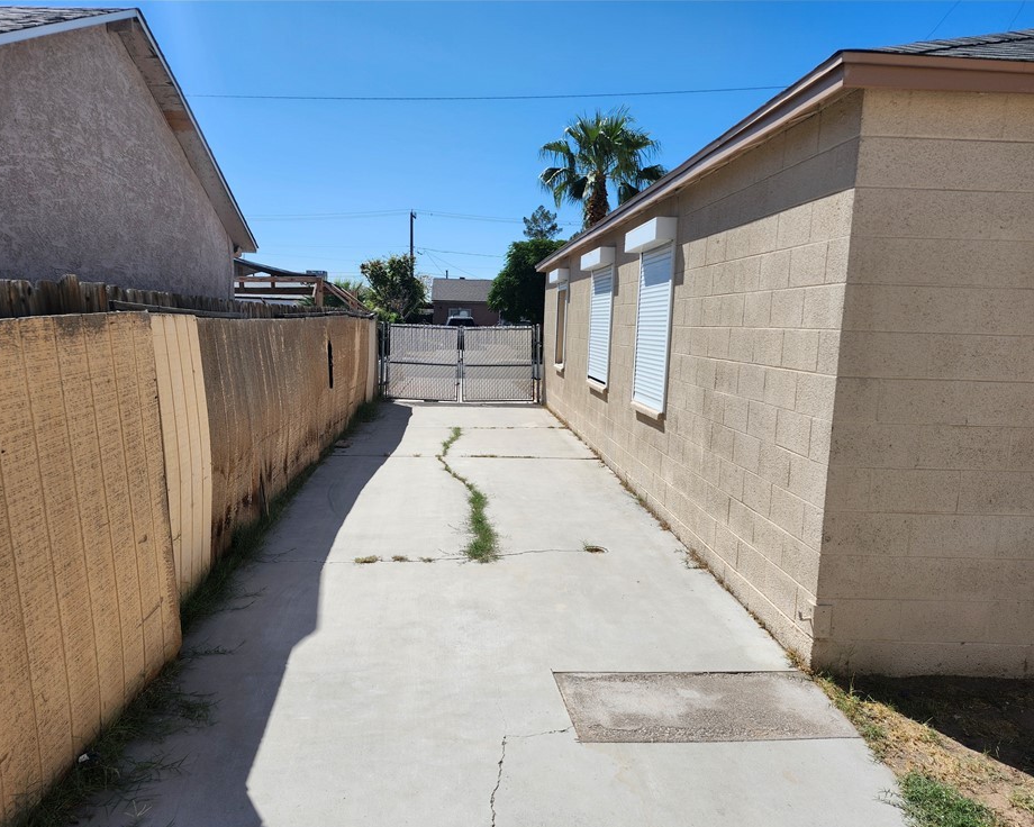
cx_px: 496
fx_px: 765
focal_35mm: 25
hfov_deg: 68.1
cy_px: 430
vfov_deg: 56.8
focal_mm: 5.54
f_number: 1.8
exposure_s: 1/2271
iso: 25
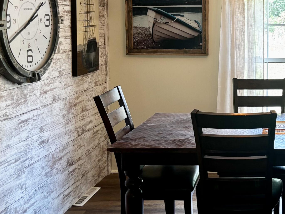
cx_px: 285
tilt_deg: -5.0
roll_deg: -0.5
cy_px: 49
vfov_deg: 25.3
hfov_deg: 31.3
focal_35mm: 57
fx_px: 469
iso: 100
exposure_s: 1/60
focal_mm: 5.96
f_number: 1.6
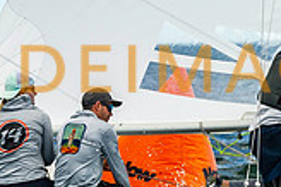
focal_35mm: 513
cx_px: 139
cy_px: 58
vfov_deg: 2.7
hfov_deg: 4.0
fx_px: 4000
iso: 320
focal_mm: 145
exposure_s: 1/1250
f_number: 5.6
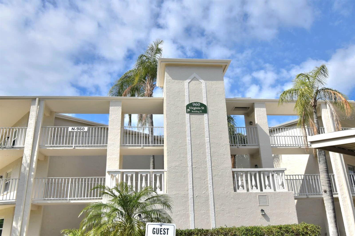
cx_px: 178
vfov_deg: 43.6
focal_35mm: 30
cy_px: 118
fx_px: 296
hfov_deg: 61.9
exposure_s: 1/500
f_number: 11
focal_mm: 20
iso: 200
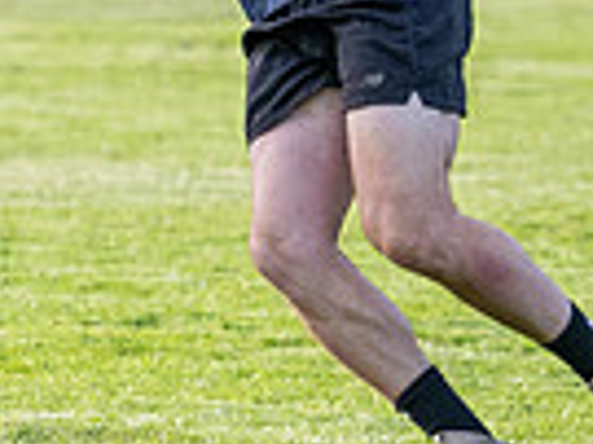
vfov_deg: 1.3
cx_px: -66
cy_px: -37
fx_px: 19084
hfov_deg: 1.8
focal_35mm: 1115
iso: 640
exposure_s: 1/1000
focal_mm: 130
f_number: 2.8
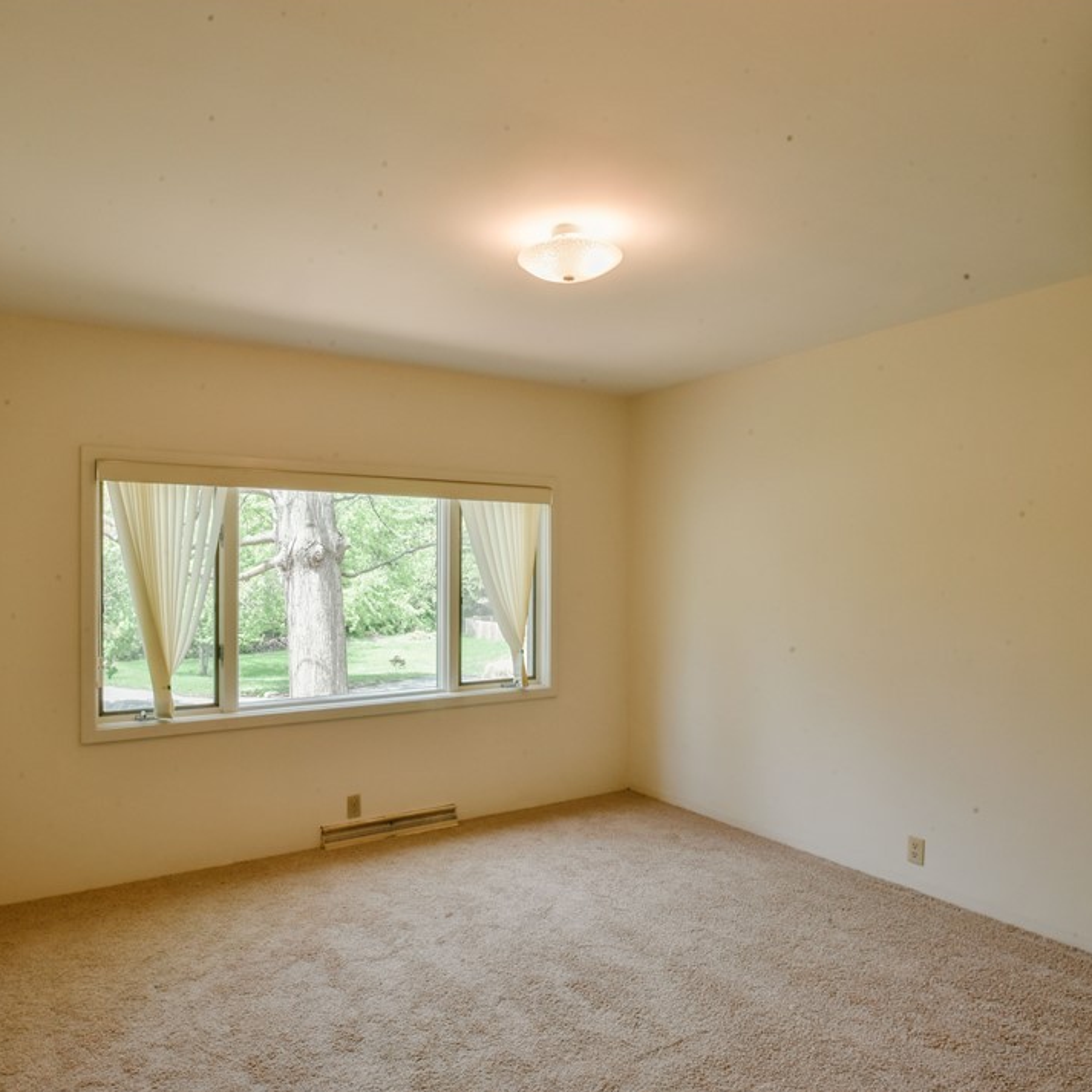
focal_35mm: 22
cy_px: 542
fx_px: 785
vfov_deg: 69.6
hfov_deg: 69.4
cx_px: 483
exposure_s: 1/25
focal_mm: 17
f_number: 22
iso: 800
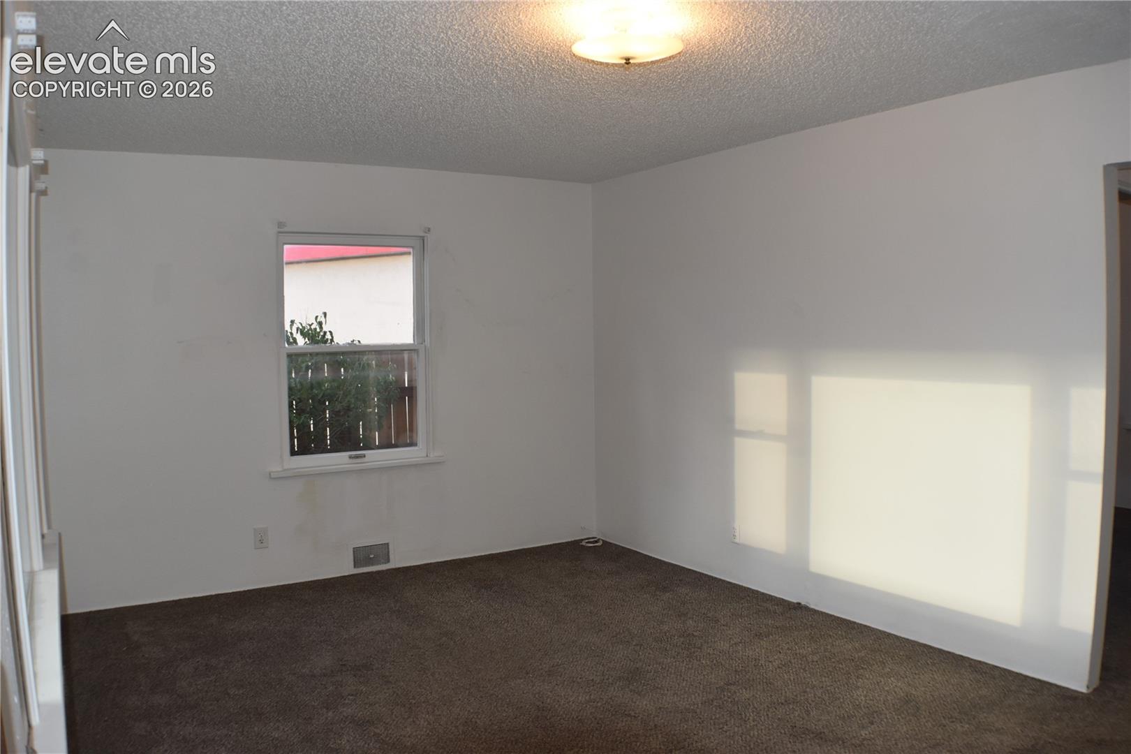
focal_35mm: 36
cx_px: 566
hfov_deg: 53.1
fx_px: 1131
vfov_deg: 36.9
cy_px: 377
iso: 500
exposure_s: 1/125
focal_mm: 24
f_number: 5.6
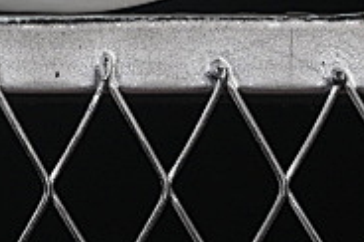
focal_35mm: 441
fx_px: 4451
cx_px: -441
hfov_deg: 4.6
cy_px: -432
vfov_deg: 3.1
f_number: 8
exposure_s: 1/80
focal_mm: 50
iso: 160
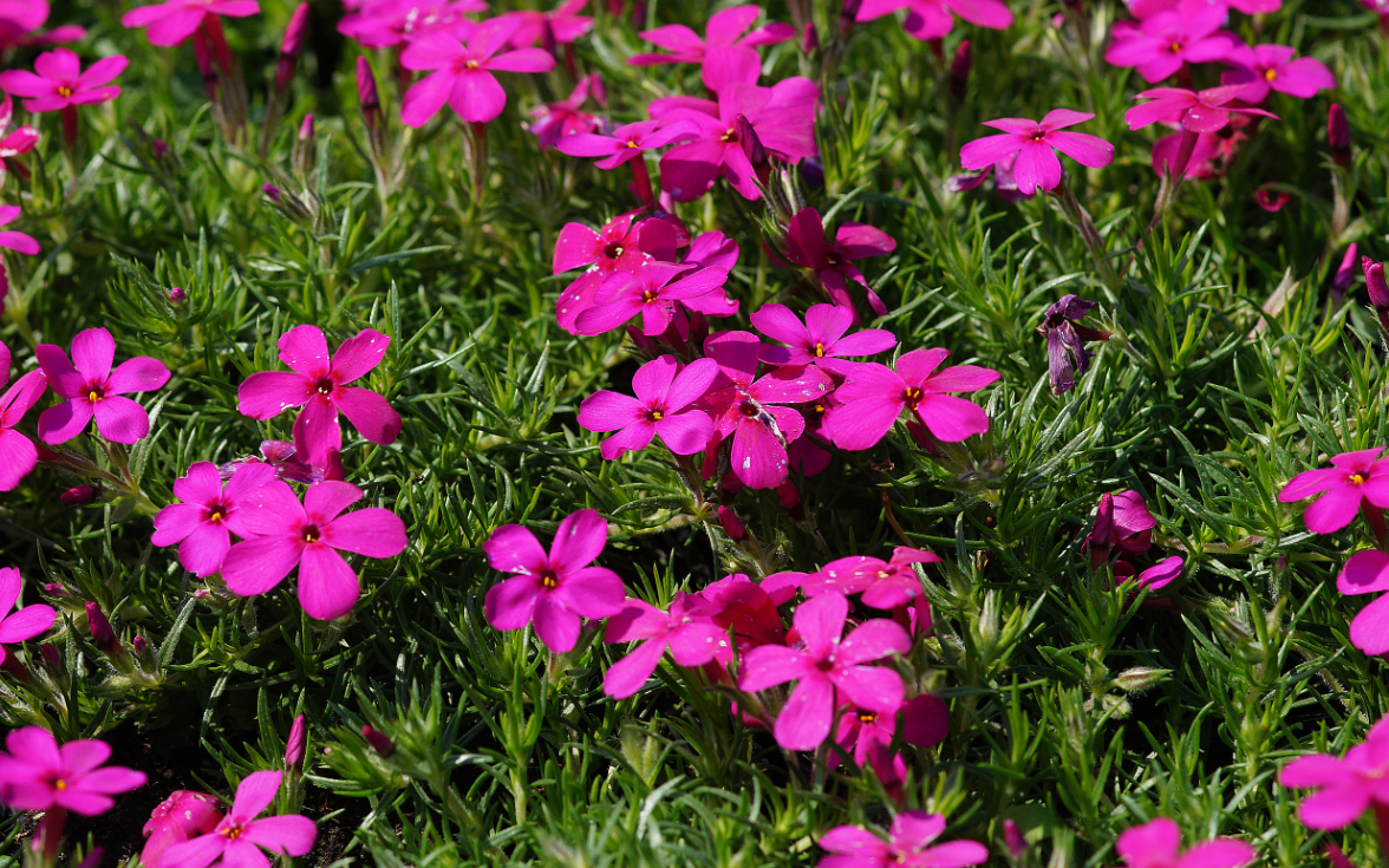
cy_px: 424
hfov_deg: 13.4
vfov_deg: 8.4
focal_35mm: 156
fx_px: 5905
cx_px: 706
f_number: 7.1
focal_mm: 100
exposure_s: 1/250
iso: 100
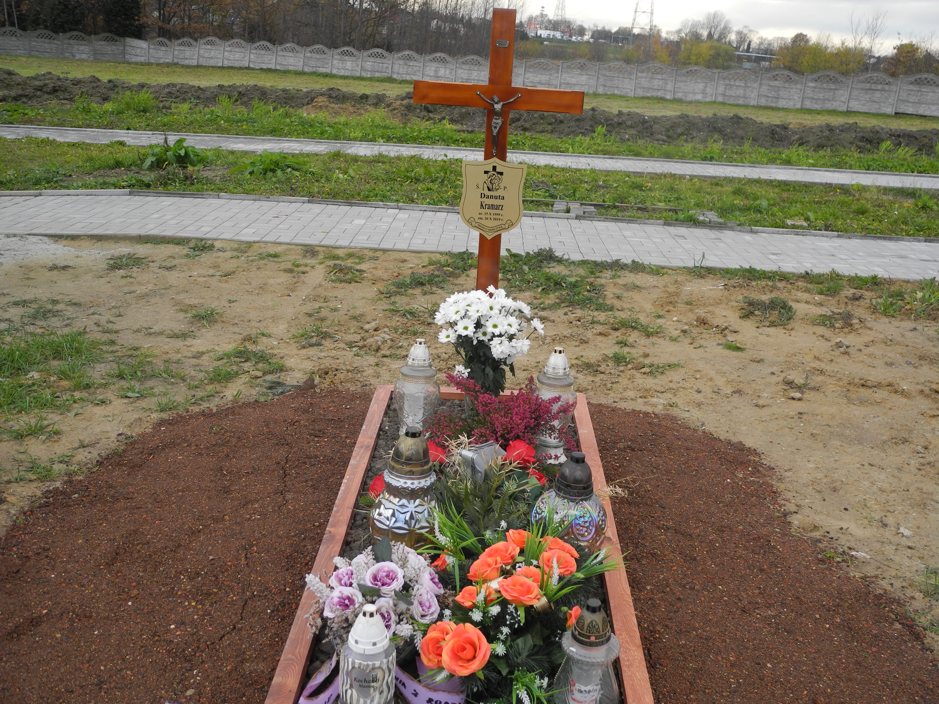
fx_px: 1031
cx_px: 470
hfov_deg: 49.0
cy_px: 352
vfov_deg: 37.7
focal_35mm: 38
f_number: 3.2
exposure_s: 1/320
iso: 100
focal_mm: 8.1
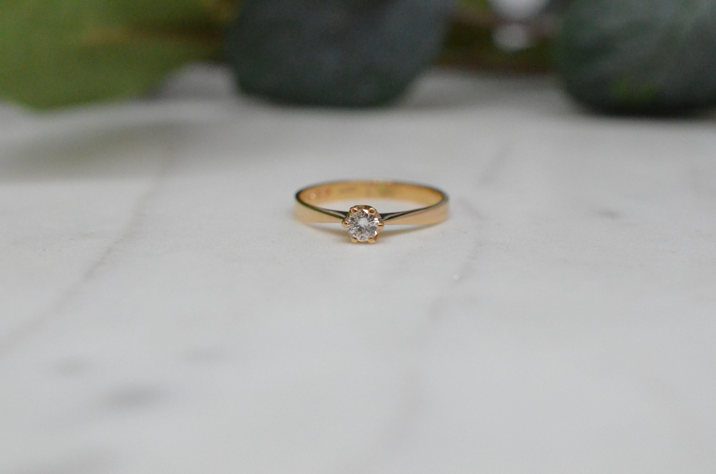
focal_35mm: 60
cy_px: 237
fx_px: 1191
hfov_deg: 33.5
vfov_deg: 22.5
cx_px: 358
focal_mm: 40
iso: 6400
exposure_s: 1/1250
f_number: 7.1
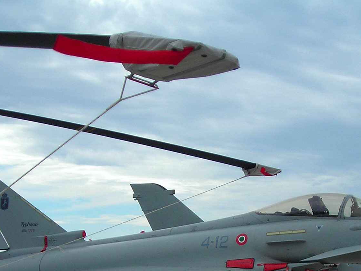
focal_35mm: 88
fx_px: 918
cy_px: 287
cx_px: 209
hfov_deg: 22.2
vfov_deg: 16.3
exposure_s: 1/274
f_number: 6.4
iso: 50
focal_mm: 6.3
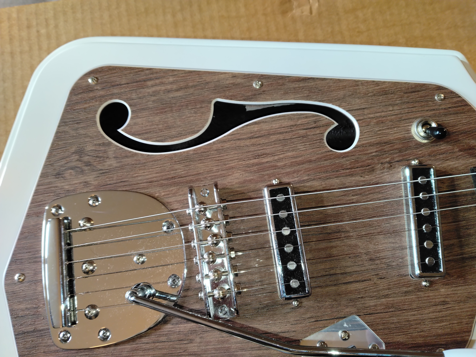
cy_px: 178
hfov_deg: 65.3
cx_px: 238
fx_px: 371
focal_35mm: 27
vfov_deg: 51.4
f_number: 1.8
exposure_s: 1/33.3
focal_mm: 4.05
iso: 359
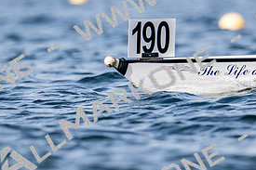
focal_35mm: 1267
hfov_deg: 1.6
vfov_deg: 1.1
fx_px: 9004
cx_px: 188
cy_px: 44
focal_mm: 400
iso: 180
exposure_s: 1/2500
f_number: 4.5
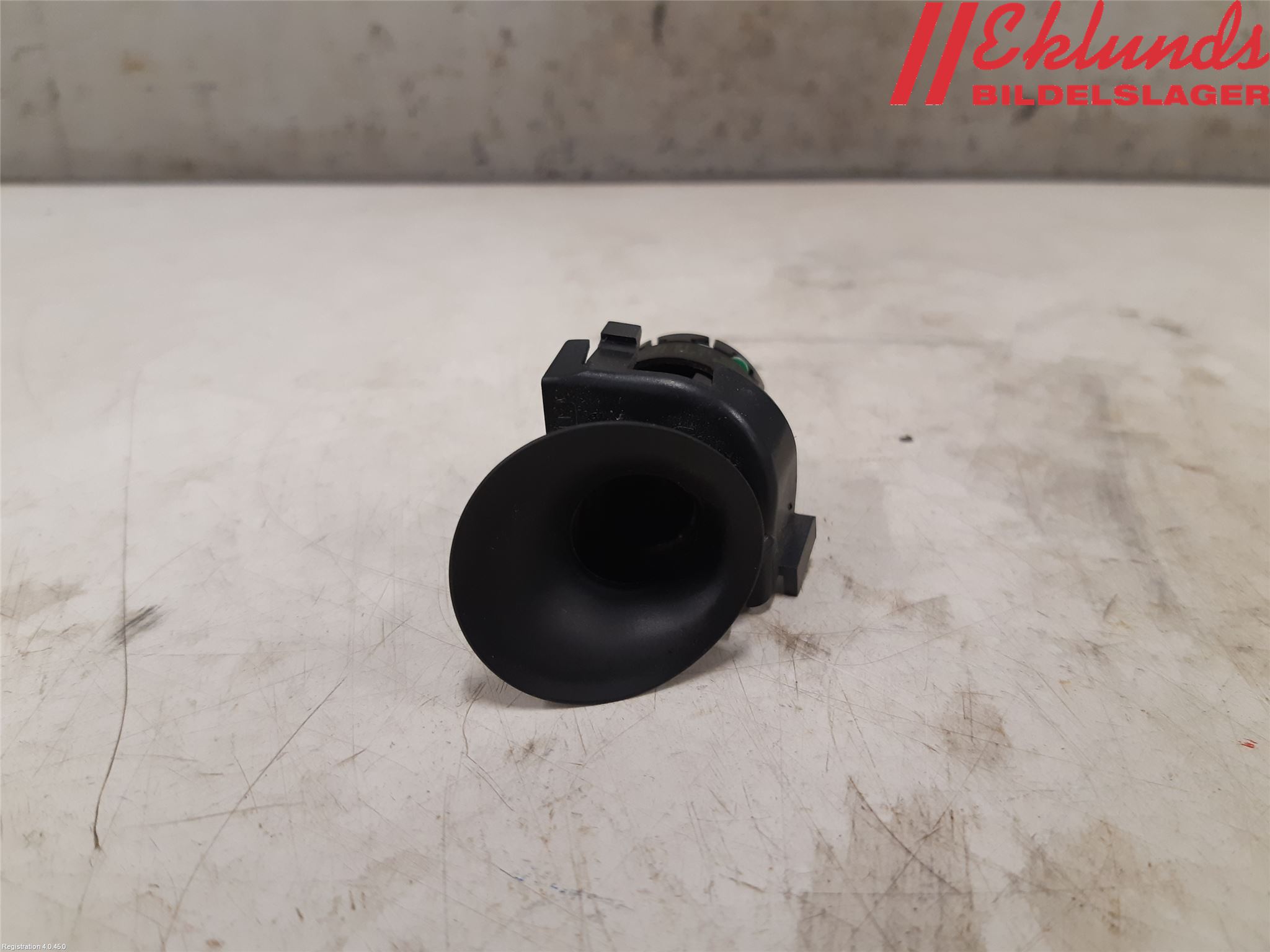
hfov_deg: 67.3
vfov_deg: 53.1
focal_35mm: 26
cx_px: 635
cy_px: 476
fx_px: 954
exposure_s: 1/50
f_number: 1.7
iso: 125
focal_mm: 3.93
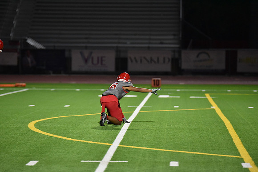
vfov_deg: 6.9
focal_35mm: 200
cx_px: 129
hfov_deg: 10.3
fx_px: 1434
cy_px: 86
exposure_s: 1/1000
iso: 7200
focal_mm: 200
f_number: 2.8
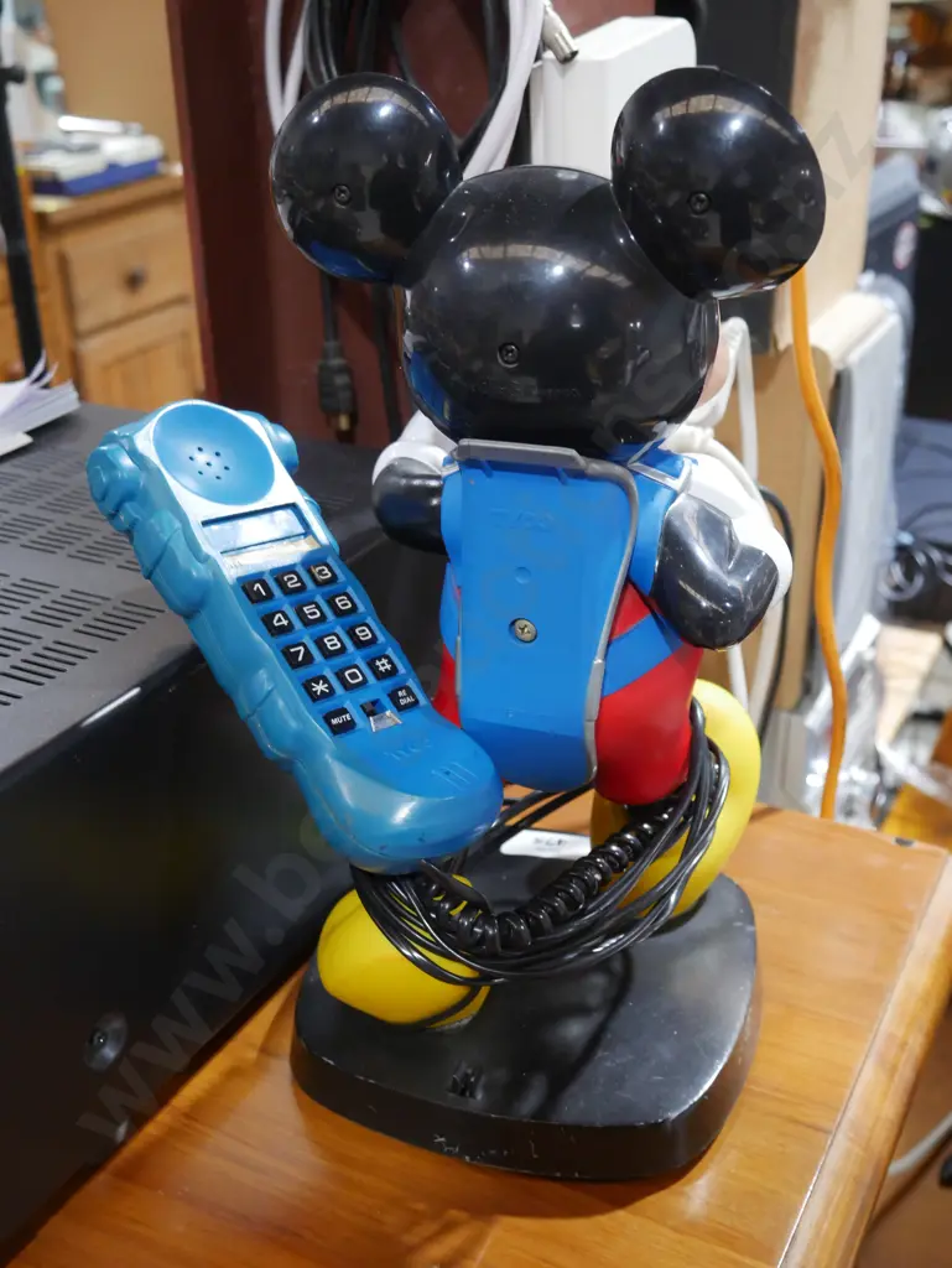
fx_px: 1466
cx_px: 476
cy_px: 634
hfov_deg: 36.0
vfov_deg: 46.8
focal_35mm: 40
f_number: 4.4
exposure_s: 1/60
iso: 1600
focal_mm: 20
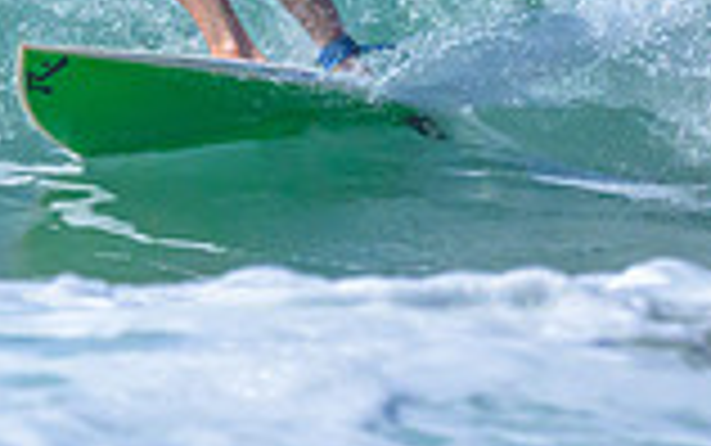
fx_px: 79755
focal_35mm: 4113
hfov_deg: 0.5
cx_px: 36
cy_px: -156
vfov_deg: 0.3
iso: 1600
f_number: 6.3
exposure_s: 1/2000
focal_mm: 800
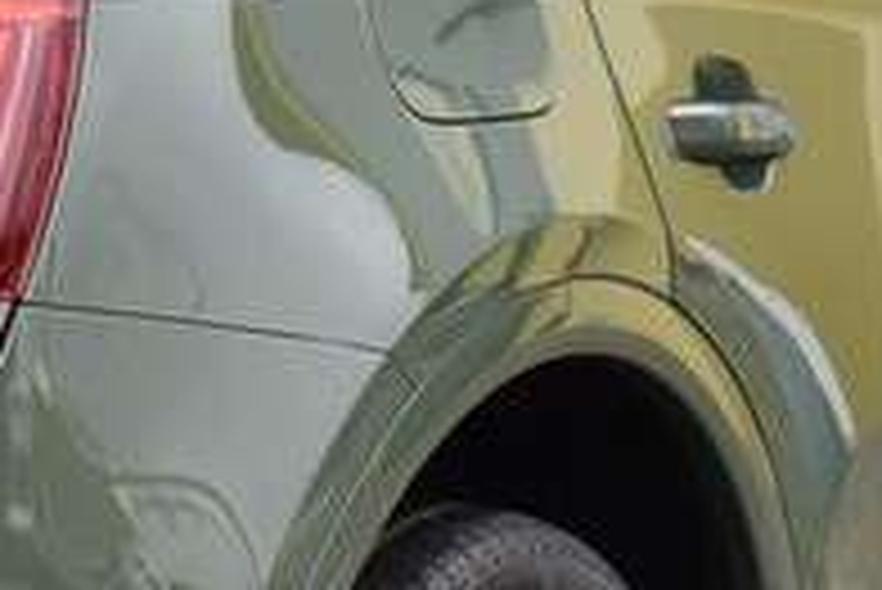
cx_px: -256
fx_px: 8851
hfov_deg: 5.7
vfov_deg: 3.8
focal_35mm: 361
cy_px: 221
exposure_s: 1/125
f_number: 5.6
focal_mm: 46
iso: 400
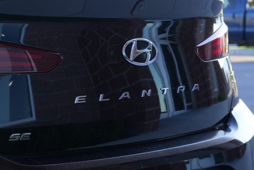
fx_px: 819
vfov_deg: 11.8
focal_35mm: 116
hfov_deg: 16.1
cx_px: -127
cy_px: 115
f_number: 4
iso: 200
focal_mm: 35
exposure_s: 1/200
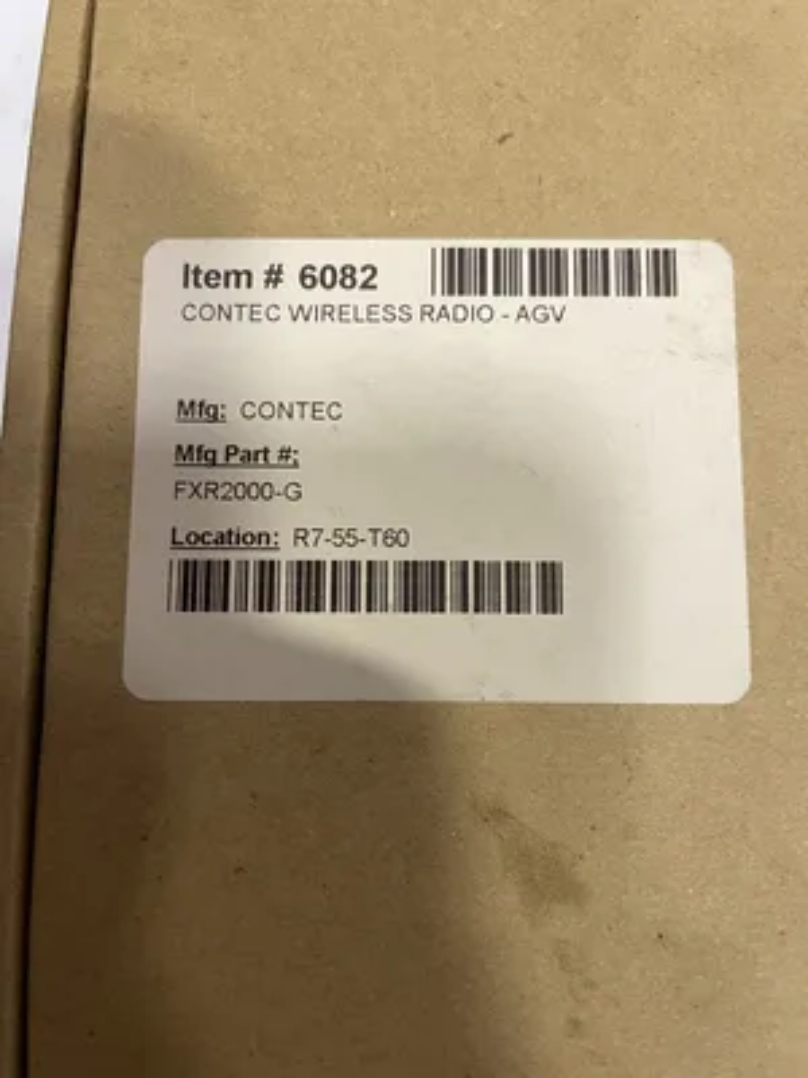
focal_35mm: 26
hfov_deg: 53.1
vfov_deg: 67.3
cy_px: 539
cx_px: 404
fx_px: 809
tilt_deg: -83.1
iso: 160
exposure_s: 1/60
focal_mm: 4.2
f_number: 1.6
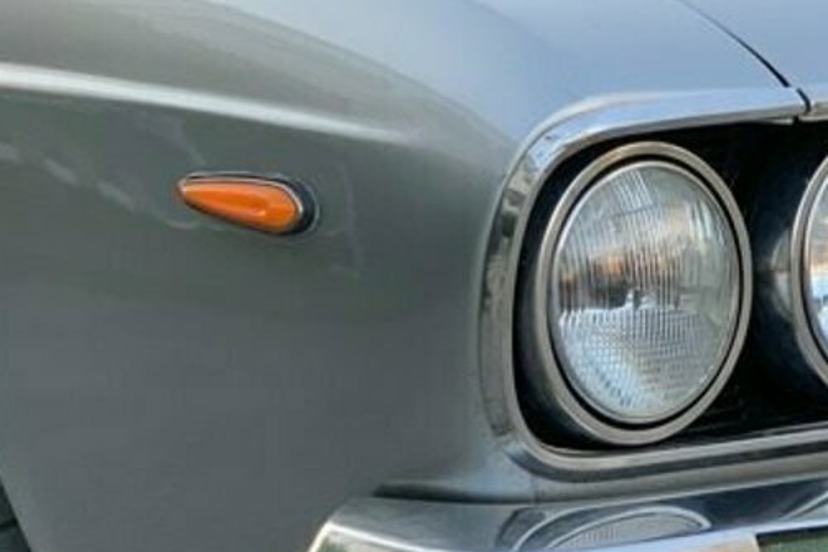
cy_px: 260
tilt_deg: -6.5
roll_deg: +1.3
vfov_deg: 10.6
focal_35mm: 129
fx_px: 2966
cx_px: 858
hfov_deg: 15.6
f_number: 2.4
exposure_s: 1/122
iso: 40
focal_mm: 6
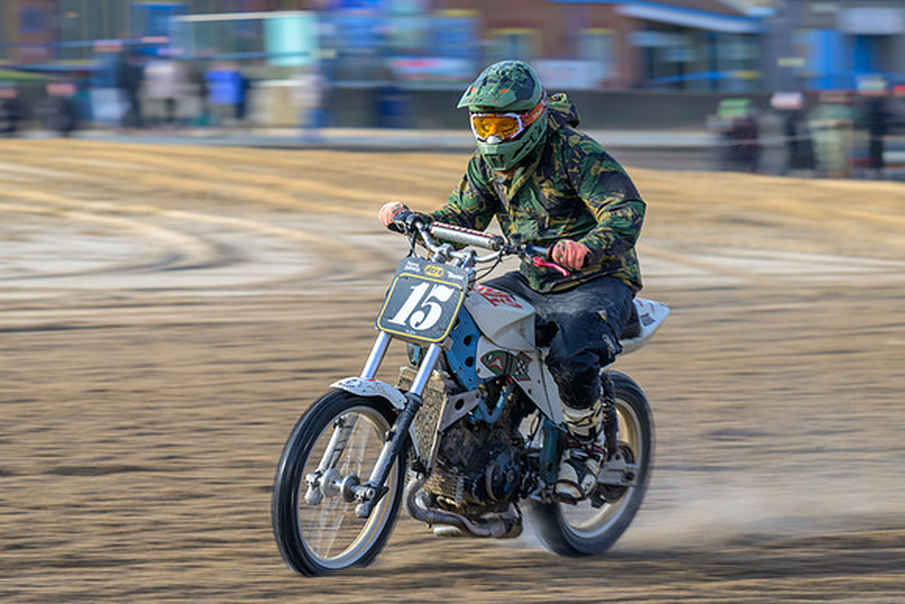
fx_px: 7055
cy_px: 342
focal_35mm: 281
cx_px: 408
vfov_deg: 4.9
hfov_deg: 7.3
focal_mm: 220
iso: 140
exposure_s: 1/160
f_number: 8
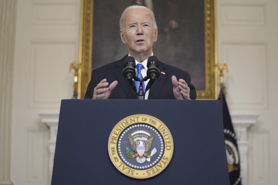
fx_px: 541
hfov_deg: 28.8
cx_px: 139
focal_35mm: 70
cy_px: 92
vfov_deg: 19.5
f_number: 2.8
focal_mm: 70
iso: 2000
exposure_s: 1/250
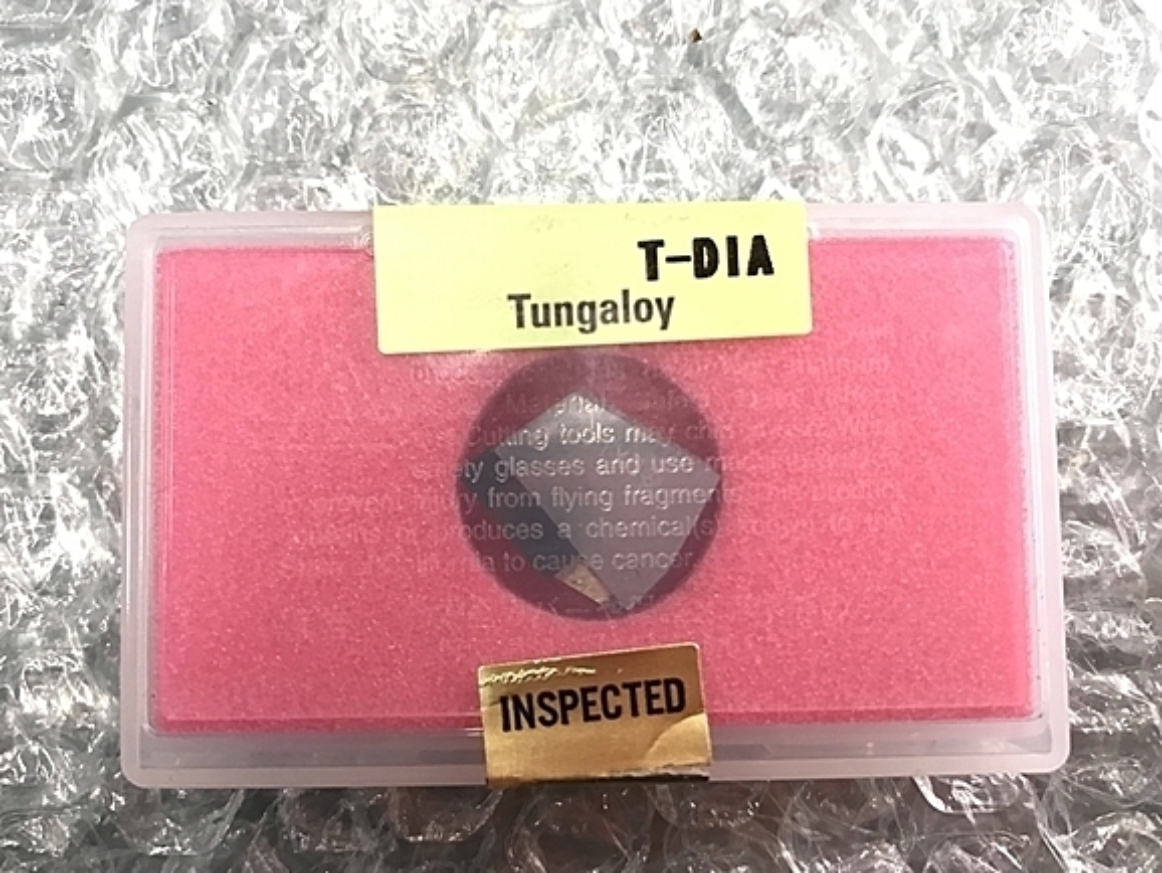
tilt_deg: -86.8
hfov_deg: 58.3
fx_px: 1041
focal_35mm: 31
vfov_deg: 45.5
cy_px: 459
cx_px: 555
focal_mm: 3.99
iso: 40
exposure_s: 1/17
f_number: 1.8
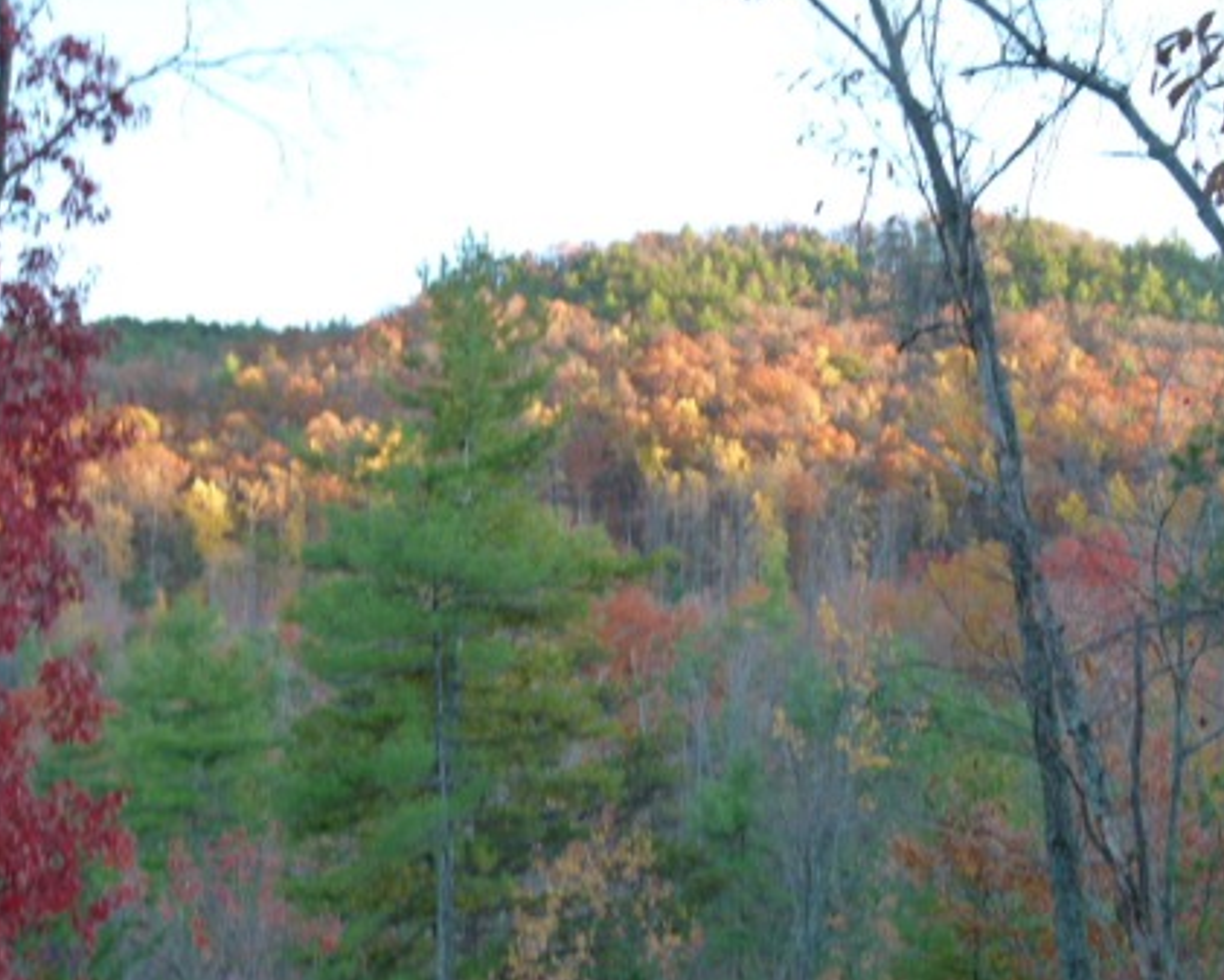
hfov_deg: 32.4
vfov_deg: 26.2
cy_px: 528
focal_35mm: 58
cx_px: 704
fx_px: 2102
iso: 160
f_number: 3.2
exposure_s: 1/80
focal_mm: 9
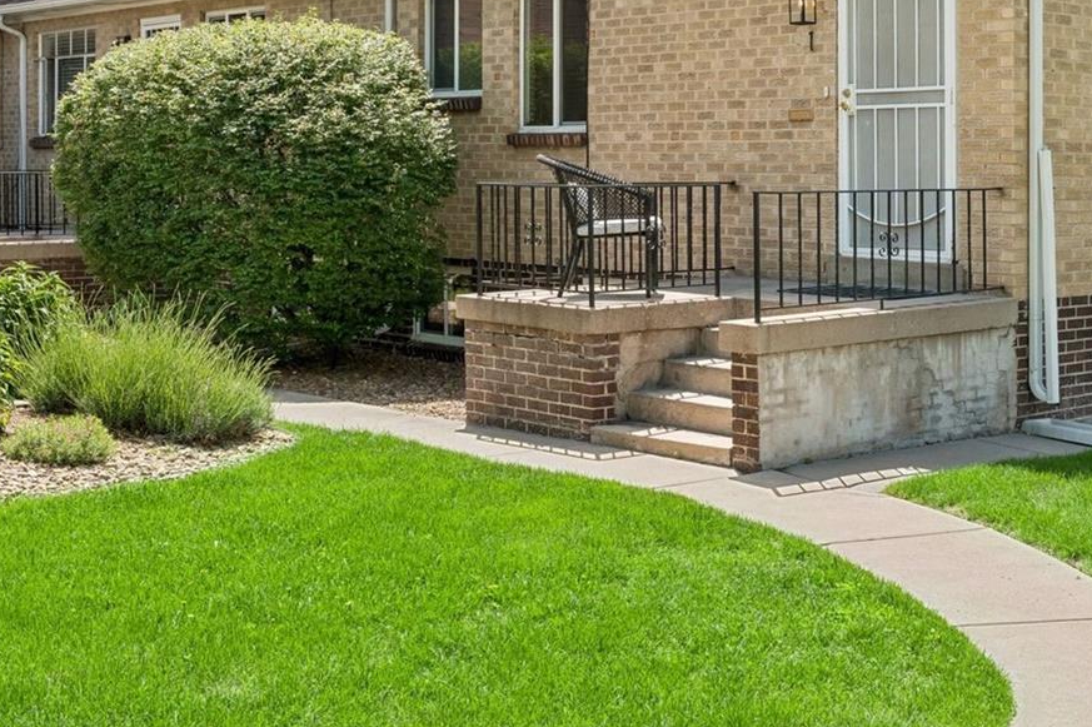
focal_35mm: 55
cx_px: 787
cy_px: 95
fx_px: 1667
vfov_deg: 24.0
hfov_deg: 35.6
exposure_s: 1/500
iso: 400
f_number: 9
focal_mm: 30
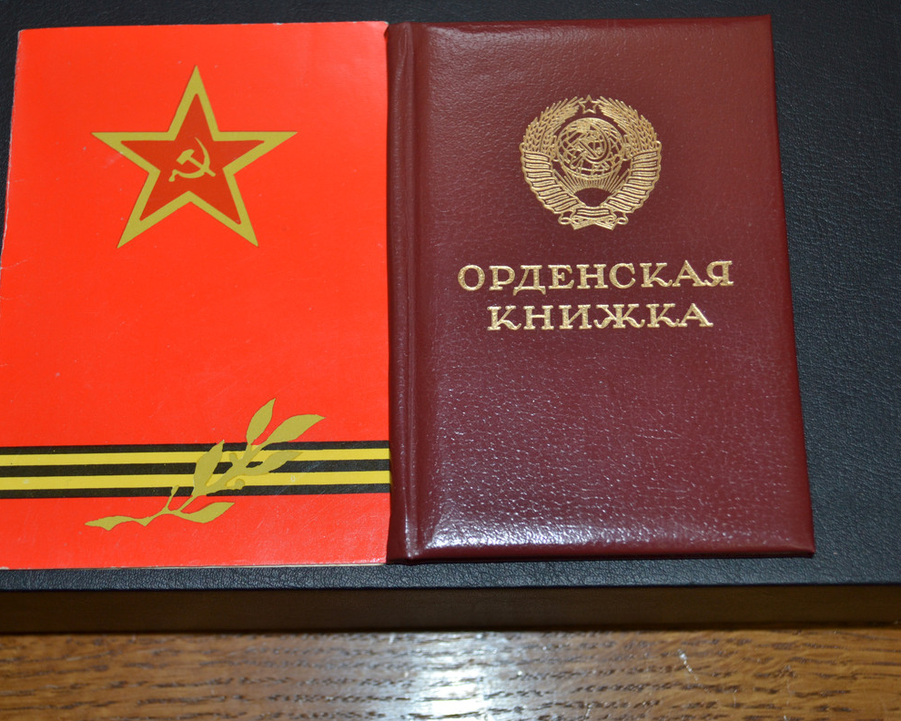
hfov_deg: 32.5
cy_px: 358
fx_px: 1547
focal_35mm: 58
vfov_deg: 26.2
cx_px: 411
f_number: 5
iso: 280
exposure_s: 1/30
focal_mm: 34
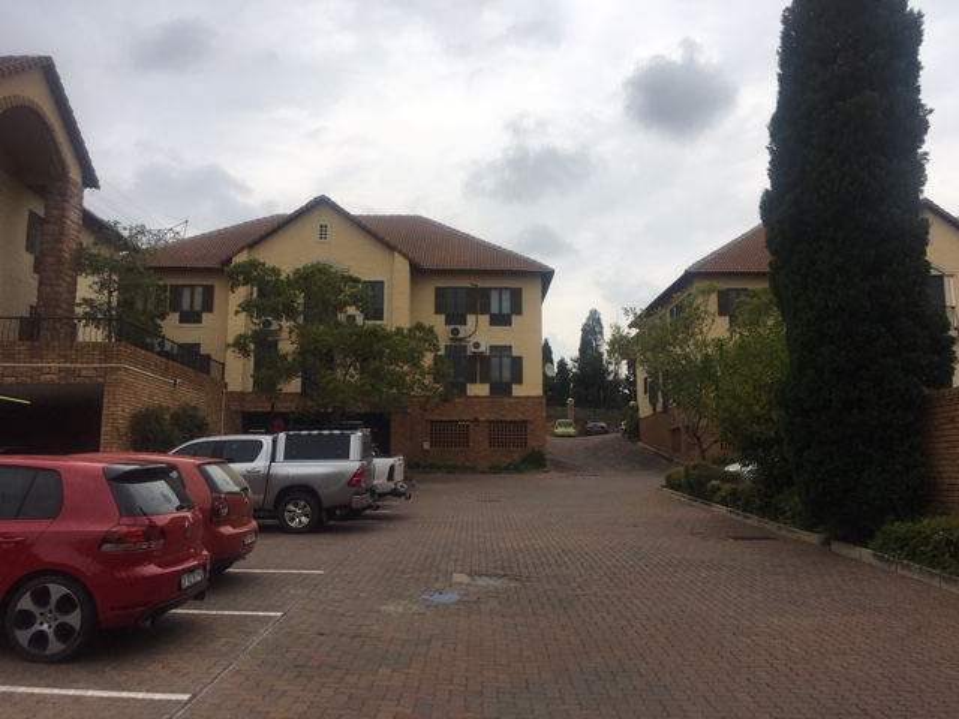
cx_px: 480
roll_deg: +1.2
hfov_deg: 61.7
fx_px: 803
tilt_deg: +7.6
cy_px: 360
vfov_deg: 48.2
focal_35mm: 29
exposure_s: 1/2564
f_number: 2.2
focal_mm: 4.15
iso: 25
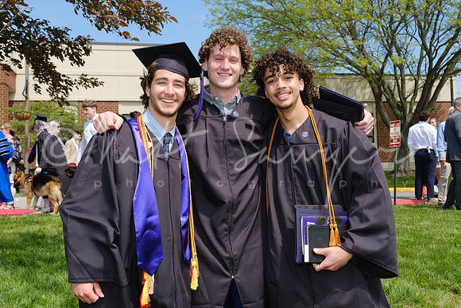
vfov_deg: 36.0
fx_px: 474
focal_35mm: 37
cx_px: 230
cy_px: 154
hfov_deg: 51.9
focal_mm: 24.9
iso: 200
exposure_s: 1/500
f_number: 5.6
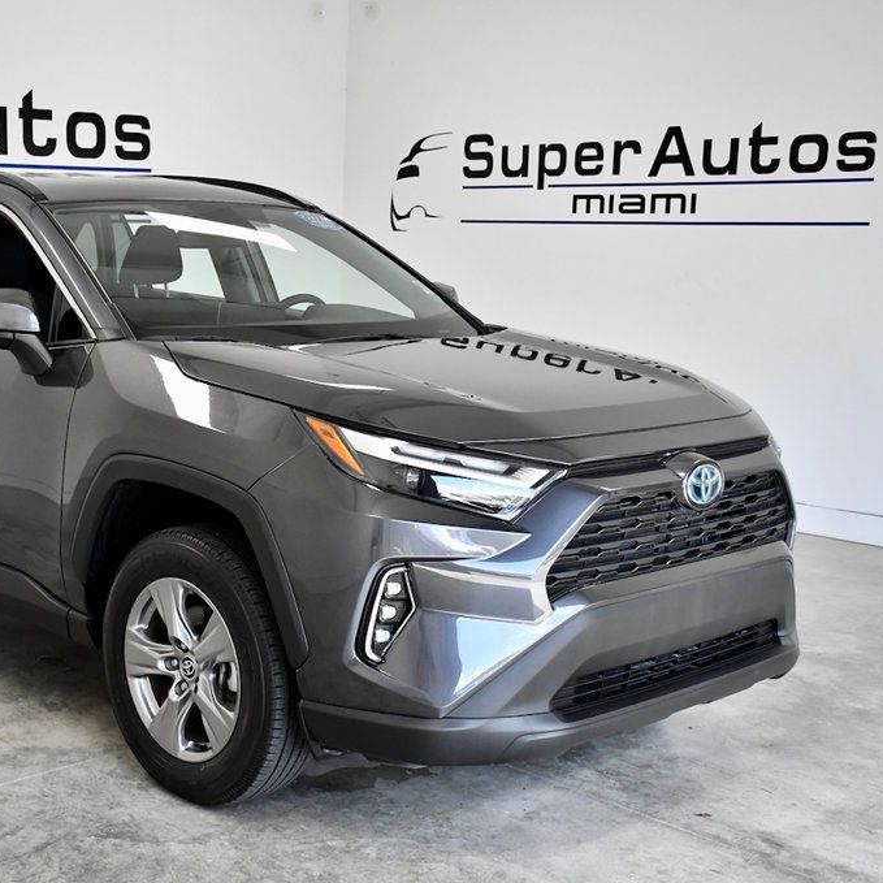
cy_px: 443
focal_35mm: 50
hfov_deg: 33.5
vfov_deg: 34.0
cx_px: 243
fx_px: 1443
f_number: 5.6
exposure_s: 1/1000
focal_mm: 26
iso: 2000
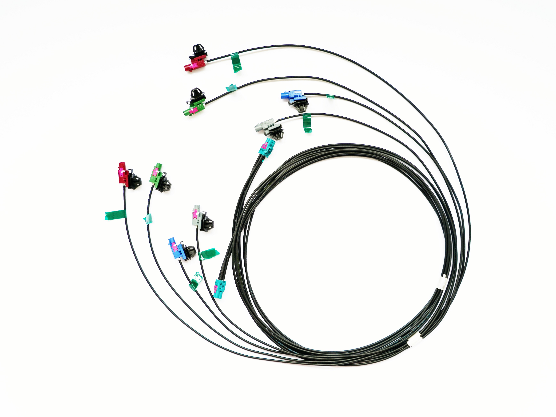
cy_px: 206
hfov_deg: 55.3
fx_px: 530
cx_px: 272
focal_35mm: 33
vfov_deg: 42.9
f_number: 4
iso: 200
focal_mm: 30
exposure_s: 1/60
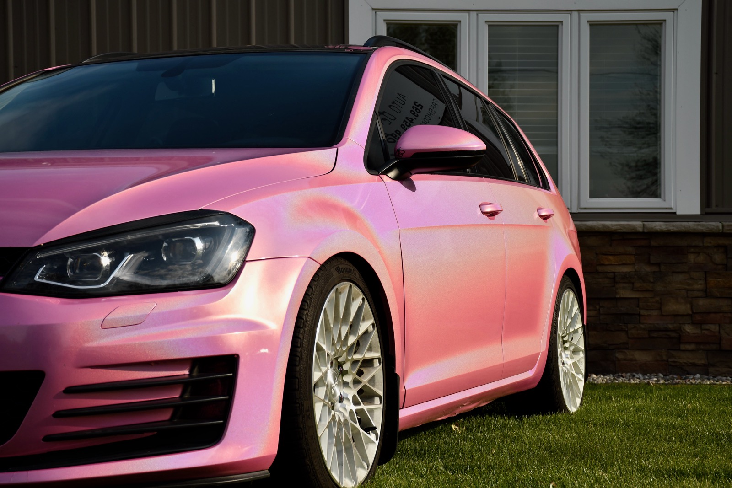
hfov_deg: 27.0
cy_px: 244
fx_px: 1525
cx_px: 366
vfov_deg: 18.2
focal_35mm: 75
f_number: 7.1
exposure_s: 1/1000
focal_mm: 50
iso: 160
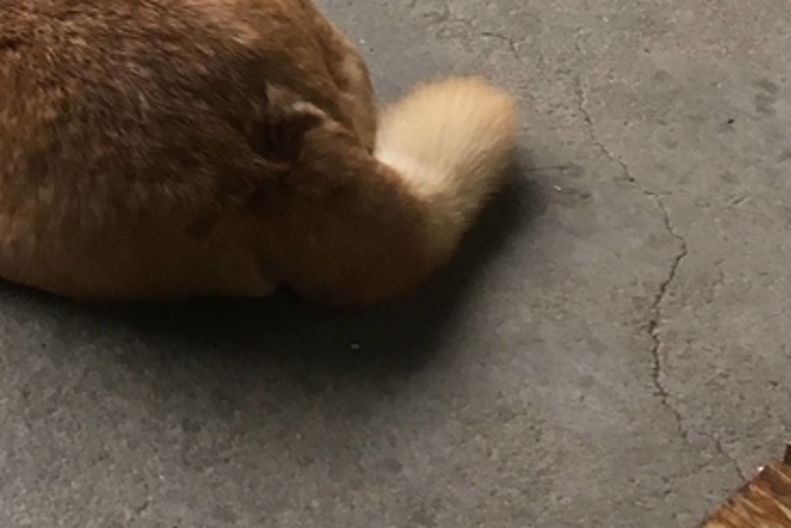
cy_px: -247
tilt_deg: -30.2
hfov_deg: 20.3
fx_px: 2175
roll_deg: -1.3
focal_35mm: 99
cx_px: 134
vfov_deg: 13.1
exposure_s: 1/30
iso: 64
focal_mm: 4.15
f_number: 2.2
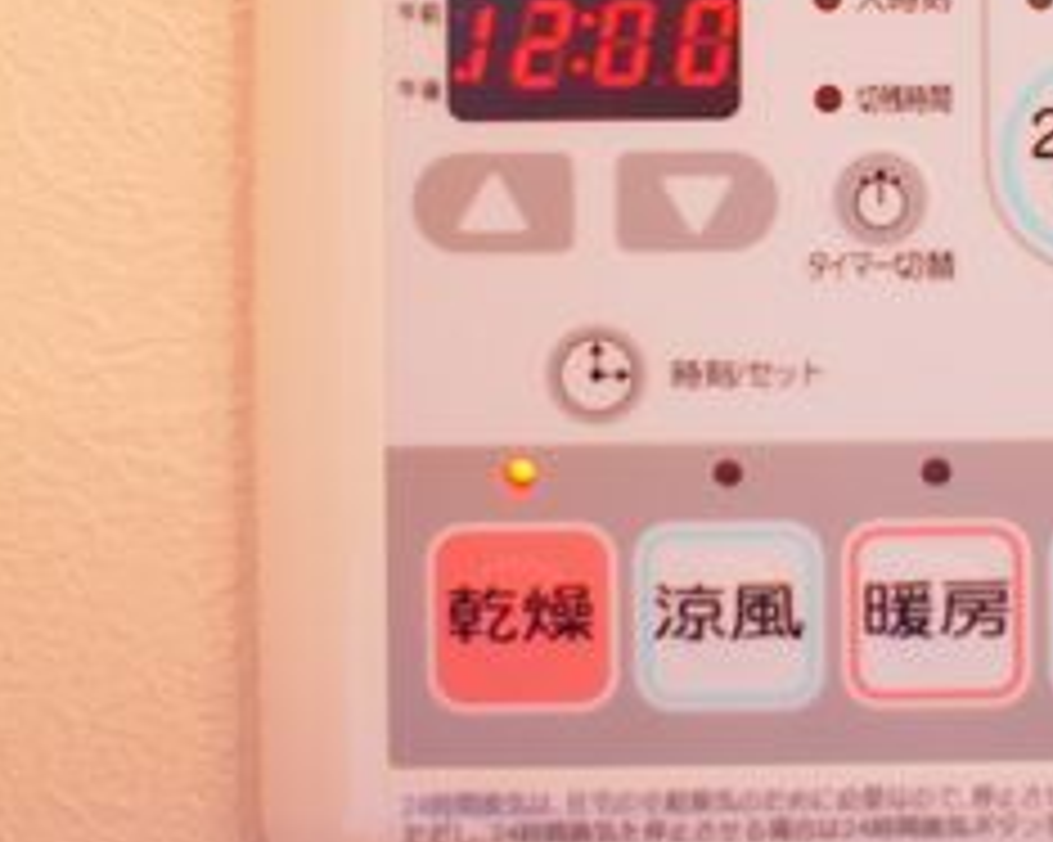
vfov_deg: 31.1
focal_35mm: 48
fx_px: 1495
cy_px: 257
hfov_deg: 37.6
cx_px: 819
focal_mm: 16
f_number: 2.8
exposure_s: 1/30
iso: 250
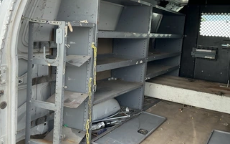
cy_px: 53
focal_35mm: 37
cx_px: 115
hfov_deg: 52.7
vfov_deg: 34.3
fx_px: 232
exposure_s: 1/289
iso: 25
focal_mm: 3
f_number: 1.8
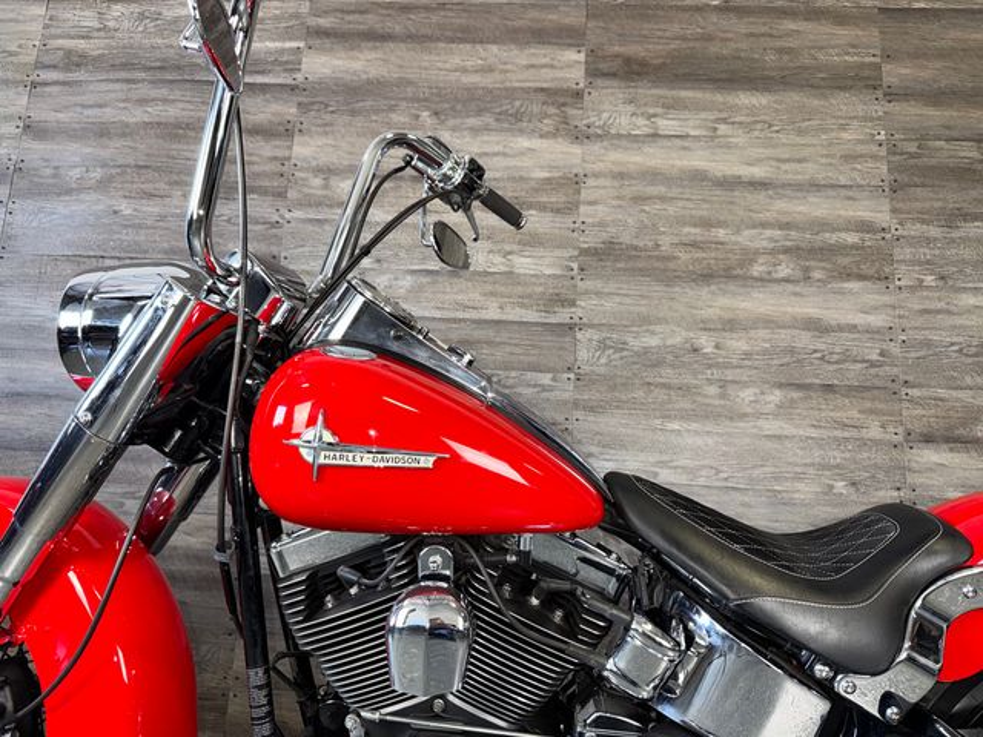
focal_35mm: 24
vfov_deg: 56.8
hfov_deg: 71.6
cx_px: 492
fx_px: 682
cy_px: 368
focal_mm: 6.76
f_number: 1.78
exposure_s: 1/30
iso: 64
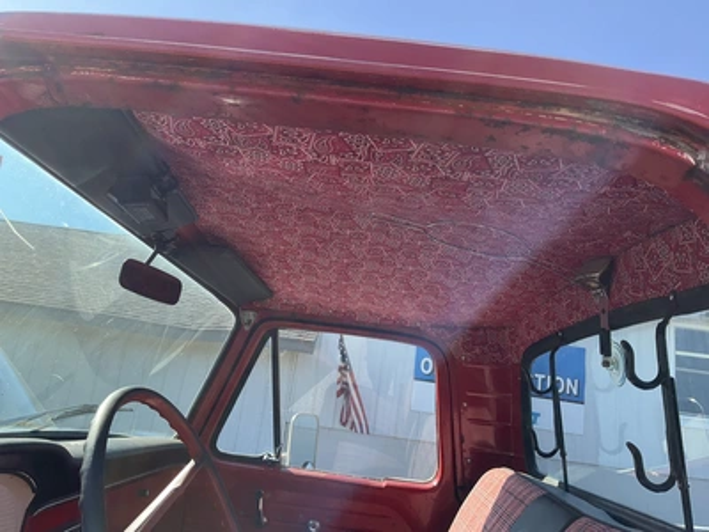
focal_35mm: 29
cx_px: 354
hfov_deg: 61.7
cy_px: 266
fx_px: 594
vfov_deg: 48.2
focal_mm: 3
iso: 25
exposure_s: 1/524
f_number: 1.8
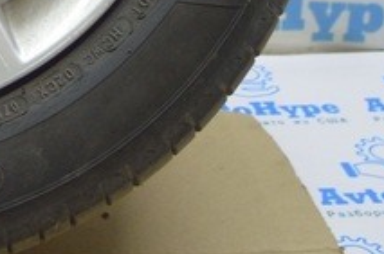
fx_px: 1384
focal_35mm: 130
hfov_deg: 14.7
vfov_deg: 9.8
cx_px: -197
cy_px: -249
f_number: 3.5
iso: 400
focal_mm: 18
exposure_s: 1/50
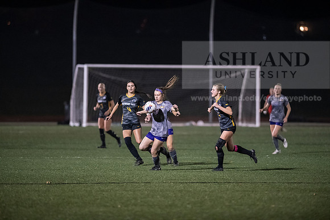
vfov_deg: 4.6
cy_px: 110
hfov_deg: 6.9
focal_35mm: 300
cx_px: 165
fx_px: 2751
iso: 8000
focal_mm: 300
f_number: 2.8
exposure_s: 1/1000
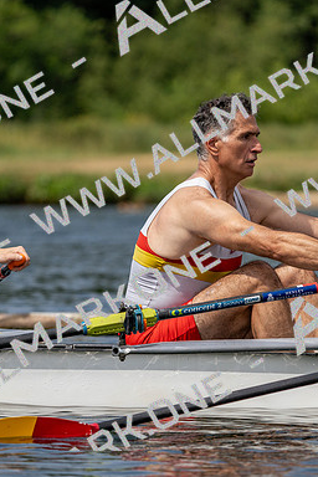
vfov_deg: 4.6
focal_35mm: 453
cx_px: 184
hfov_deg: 3.0
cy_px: 238
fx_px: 6002
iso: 160
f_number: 5.6
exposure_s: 1/1600
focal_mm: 300
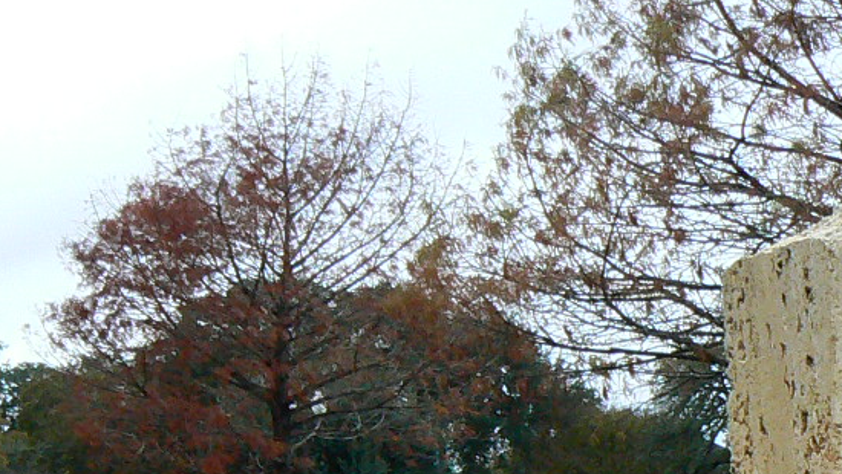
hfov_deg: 18.7
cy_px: 824
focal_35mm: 114
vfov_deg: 10.1
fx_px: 2546
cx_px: 210
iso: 200
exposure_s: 1/250
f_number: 5.6
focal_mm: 6
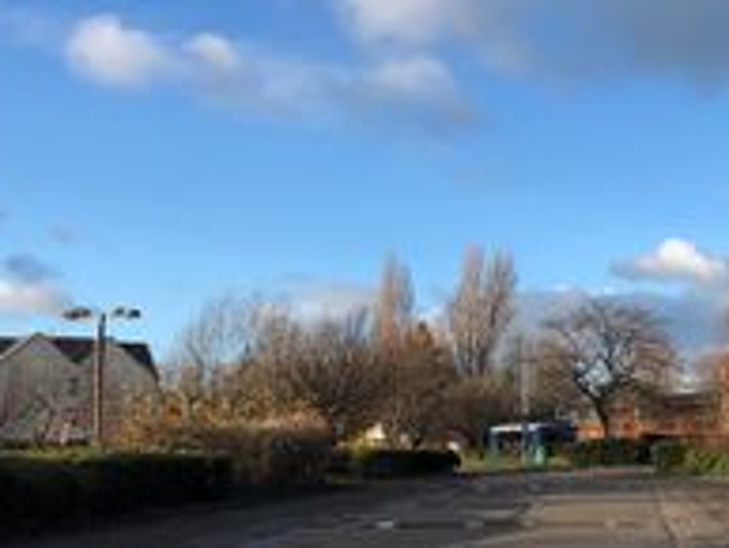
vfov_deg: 25.2
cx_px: 665
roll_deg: +2.2
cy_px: 325
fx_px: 1222
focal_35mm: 58
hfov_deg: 31.6
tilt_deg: +7.9
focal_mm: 3.99
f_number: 1.8
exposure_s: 1/1021
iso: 20
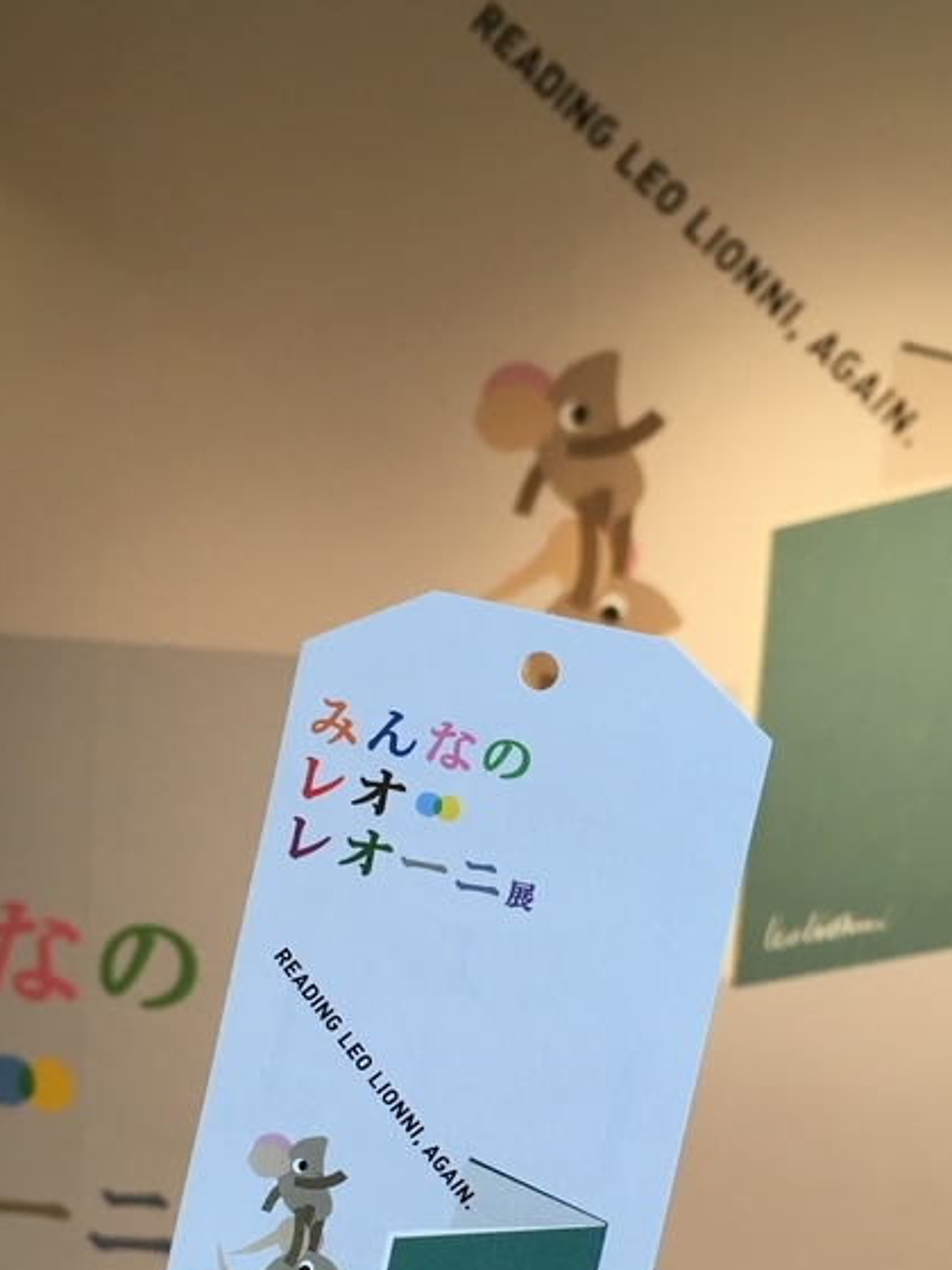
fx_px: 1943
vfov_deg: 35.3
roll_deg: -4.4
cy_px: 959
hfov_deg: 27.5
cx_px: 424
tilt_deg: -11.9
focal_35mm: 53
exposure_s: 1/30
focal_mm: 4.15
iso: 64
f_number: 2.2
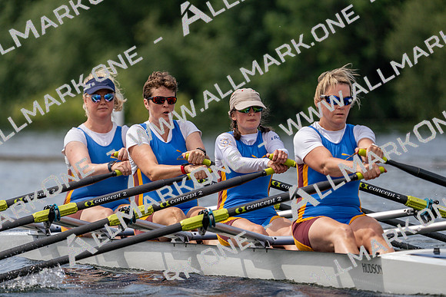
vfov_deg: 3.2
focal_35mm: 430
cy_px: 148
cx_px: 223
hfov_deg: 4.8
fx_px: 5328
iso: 250
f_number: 6.3
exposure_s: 1/1600
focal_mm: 430
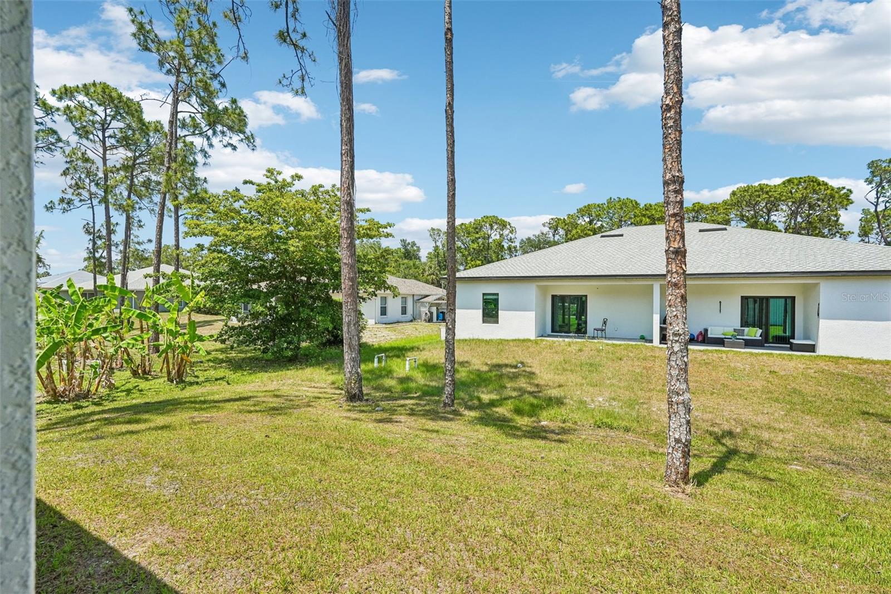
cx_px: 446
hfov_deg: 95.0
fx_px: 408
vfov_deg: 72.0
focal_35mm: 16
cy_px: 297
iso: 400
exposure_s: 1/1250
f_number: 8
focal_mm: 16.5
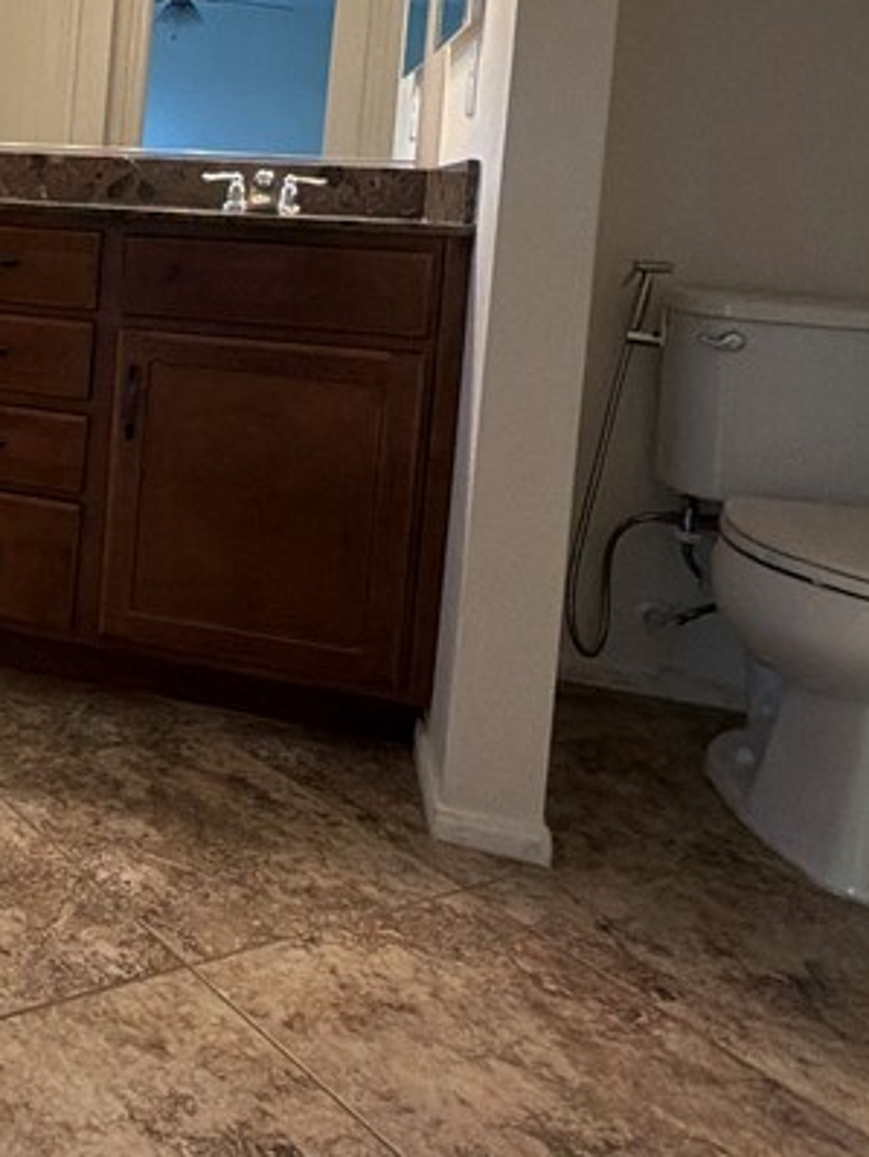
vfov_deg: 48.8
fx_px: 1204
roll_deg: -3.7
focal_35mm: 36
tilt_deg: -4.5
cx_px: -218
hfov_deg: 31.8
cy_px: 253
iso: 250
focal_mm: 2.22
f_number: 2.2
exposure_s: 1/120
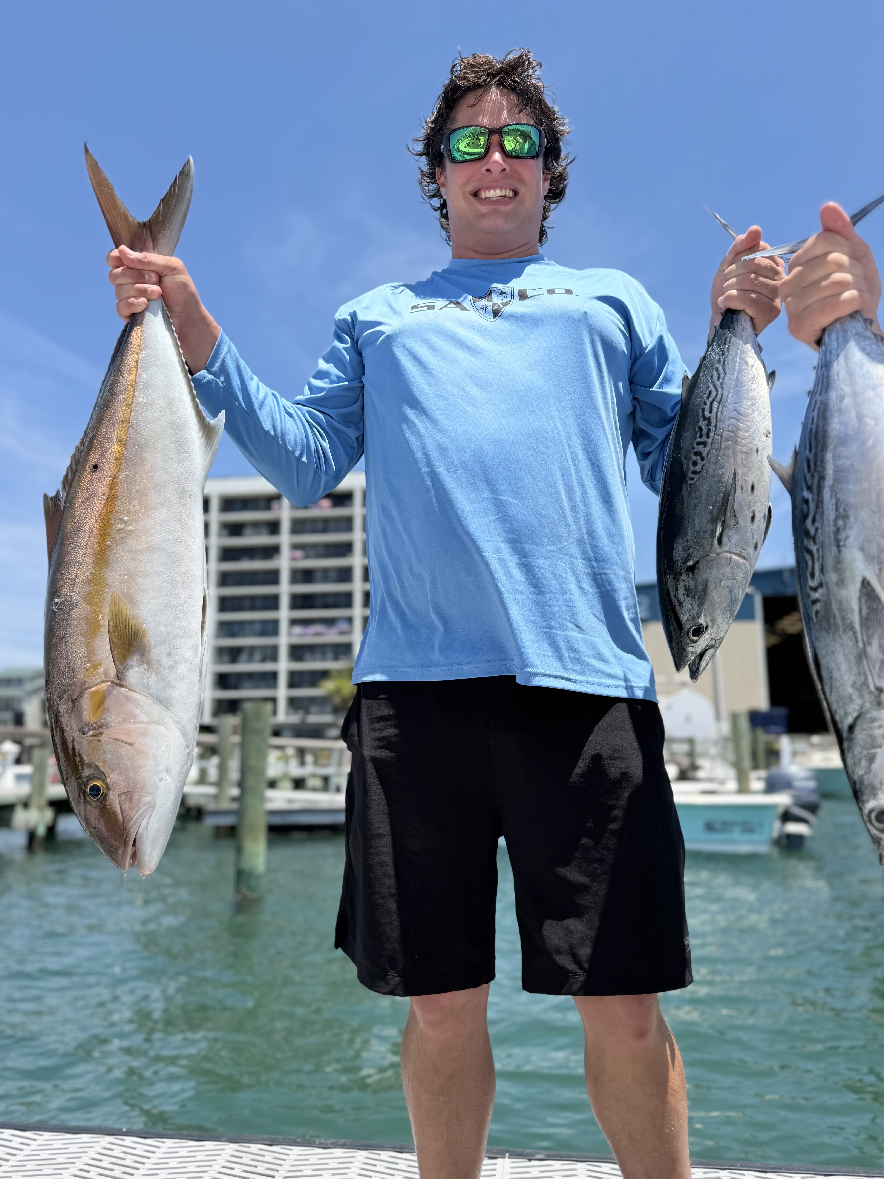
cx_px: 447
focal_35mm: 25
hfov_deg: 54.9
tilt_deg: +8.9
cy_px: 603
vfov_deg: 69.4
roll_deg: +1.4
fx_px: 851
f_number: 1.78
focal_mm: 6.76
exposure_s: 1/3584
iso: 80
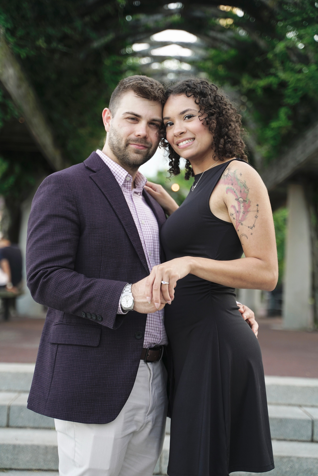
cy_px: 238
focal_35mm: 58
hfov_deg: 23.4
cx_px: 159
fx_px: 768
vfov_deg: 34.5
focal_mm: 58
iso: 320
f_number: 2.8
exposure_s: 1/400
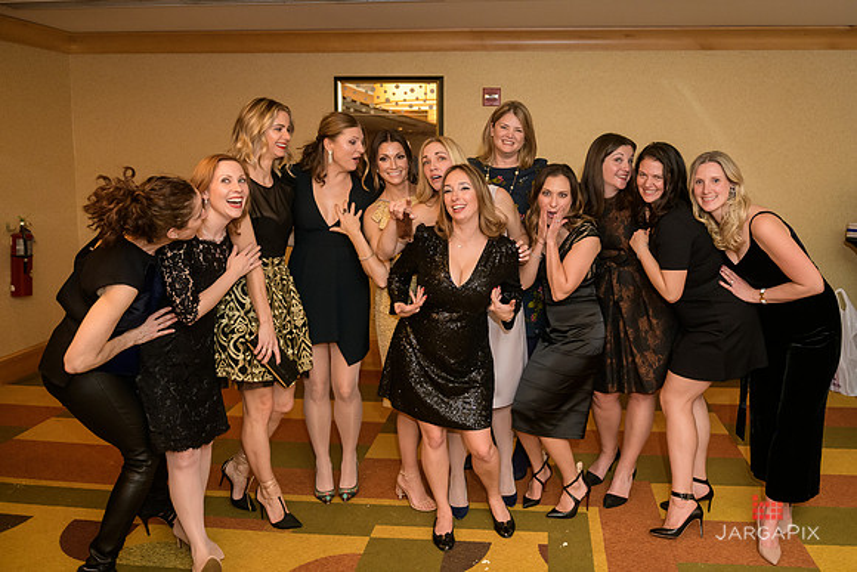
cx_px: 483
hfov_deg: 65.2
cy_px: 238
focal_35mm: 28
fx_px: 666
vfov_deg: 46.3
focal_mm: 24
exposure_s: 1/125
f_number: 3.2
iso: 1600
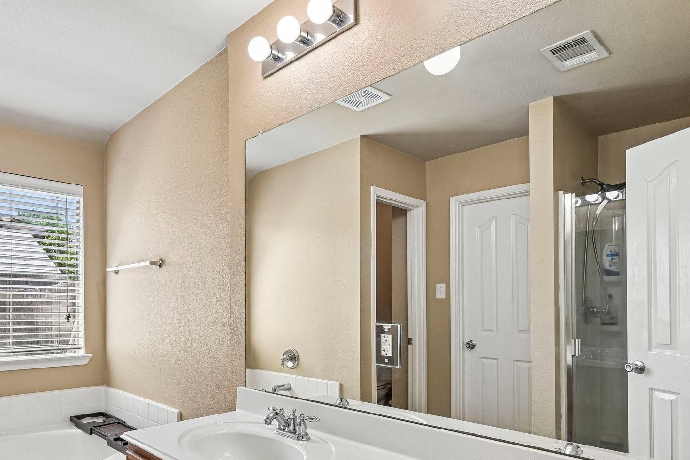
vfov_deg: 52.7
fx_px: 455
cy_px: 305
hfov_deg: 72.8
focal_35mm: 24
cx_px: 246
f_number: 8
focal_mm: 16.5
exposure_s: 1/80
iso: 400
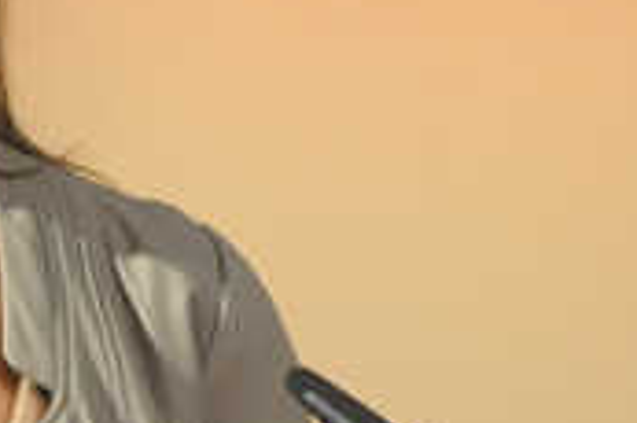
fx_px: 3788
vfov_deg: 6.4
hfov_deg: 9.5
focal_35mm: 214
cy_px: 59
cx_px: -136
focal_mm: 55
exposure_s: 1/80
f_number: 2.8
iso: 800
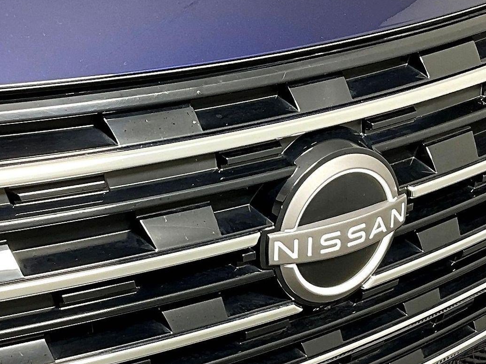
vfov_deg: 32.2
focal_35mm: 45
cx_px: 188
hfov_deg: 41.8
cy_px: 201
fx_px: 632
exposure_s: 1/60
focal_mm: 3
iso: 40
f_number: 1.8
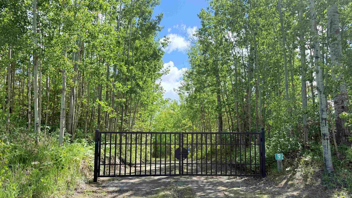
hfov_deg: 69.9
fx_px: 252
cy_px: 121
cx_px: 180
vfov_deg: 42.6
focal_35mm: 27
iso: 100
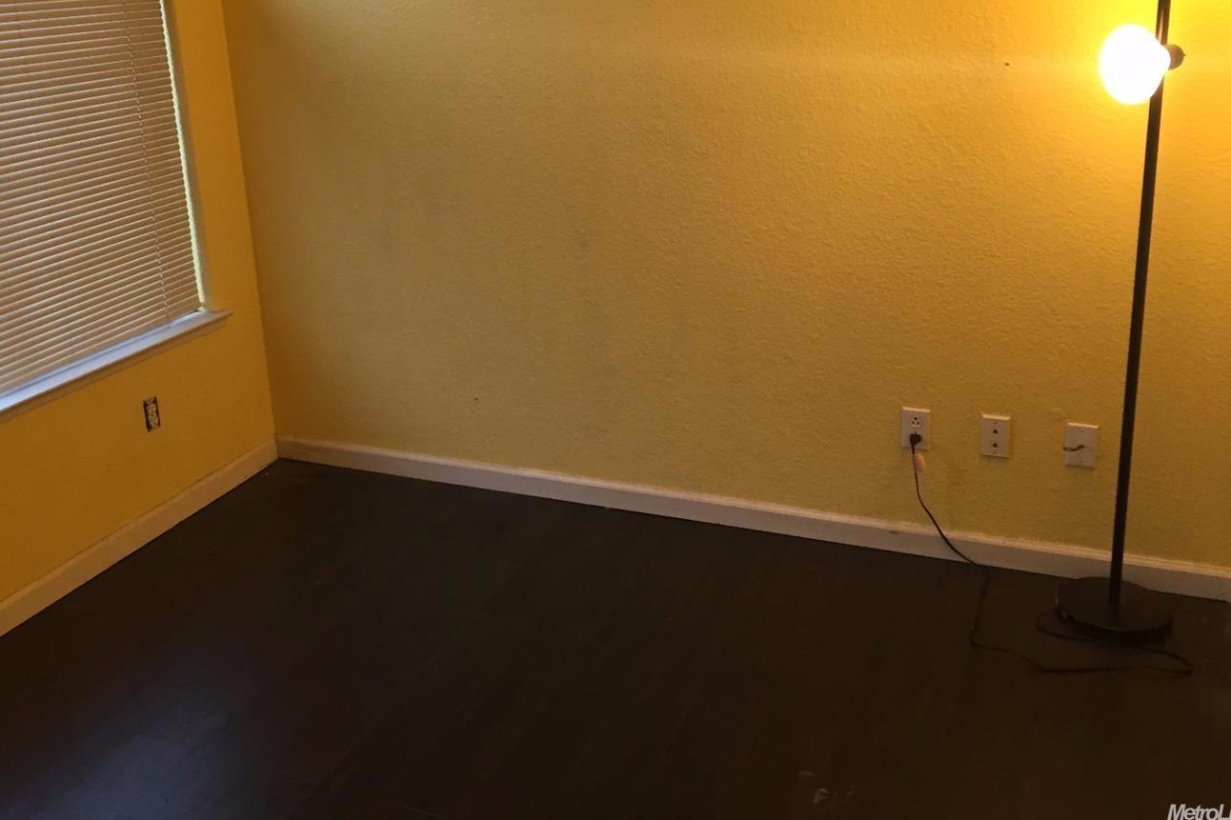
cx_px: 548
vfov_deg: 37.5
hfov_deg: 54.3
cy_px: 288
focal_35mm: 35
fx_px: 1197
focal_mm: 4.15
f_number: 2.2
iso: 125
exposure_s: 1/30
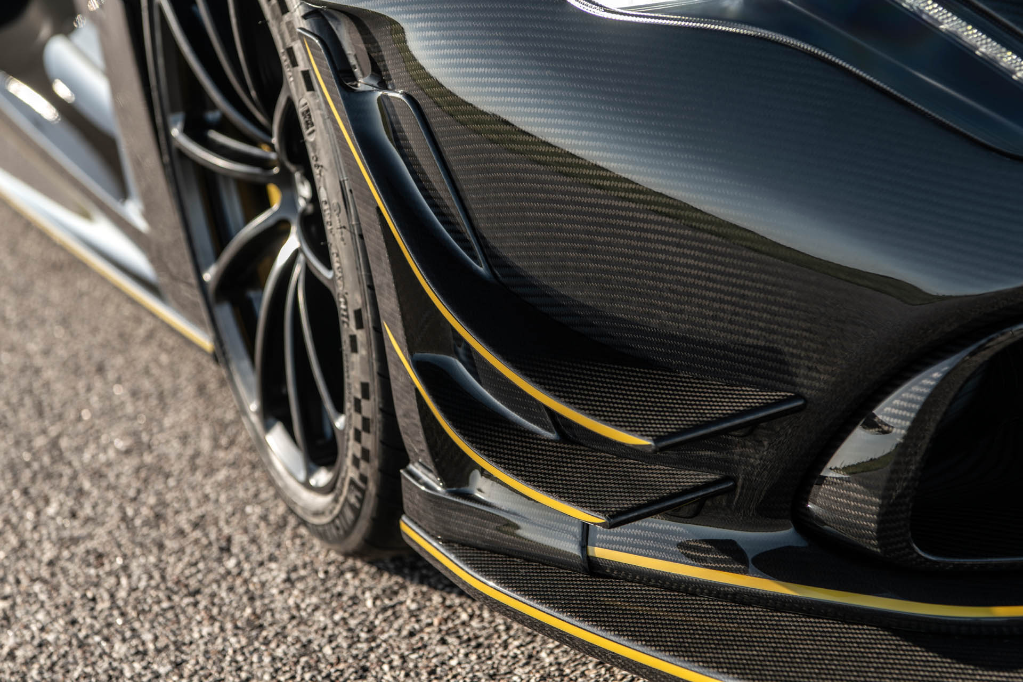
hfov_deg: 28.8
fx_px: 1989
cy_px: 341
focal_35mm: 70
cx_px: 512
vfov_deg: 19.5
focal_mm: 70
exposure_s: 1/125
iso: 64
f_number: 5
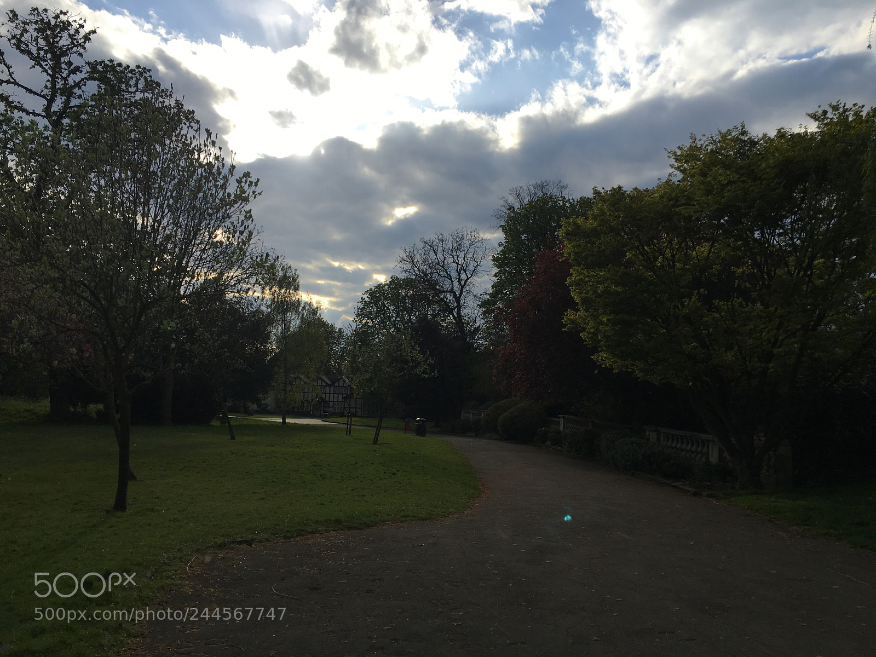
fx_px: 734
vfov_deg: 48.2
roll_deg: -1.7
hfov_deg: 61.7
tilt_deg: +3.9
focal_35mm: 29
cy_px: 328
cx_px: 438
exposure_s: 1/1832
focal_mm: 4.15
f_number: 2.2
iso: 25
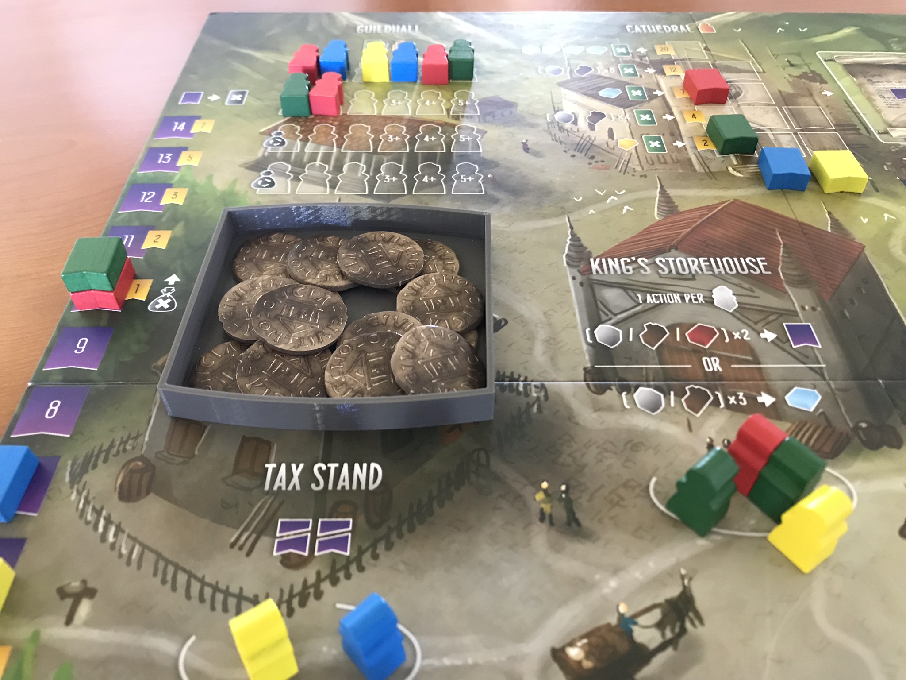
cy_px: 340
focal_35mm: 28
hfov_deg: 63.4
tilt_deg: -45.7
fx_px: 733
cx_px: 453
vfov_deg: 49.7
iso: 100
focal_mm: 3.99
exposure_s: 1/7
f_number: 1.8
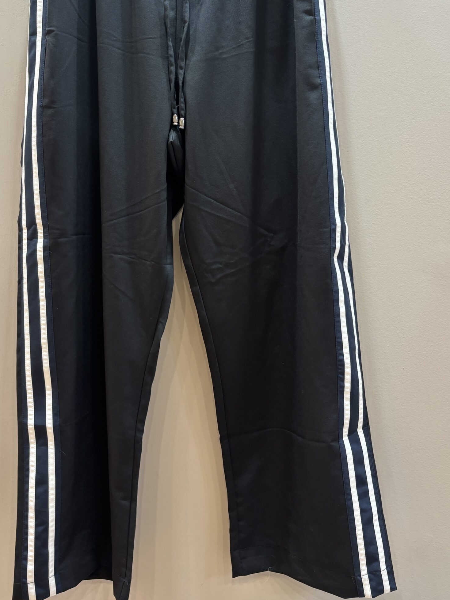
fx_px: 589
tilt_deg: -6.1
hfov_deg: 41.7
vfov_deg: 53.4
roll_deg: -0.4
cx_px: 200
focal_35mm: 34
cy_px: 224
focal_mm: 5.96
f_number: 1.6
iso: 125
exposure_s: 1/50
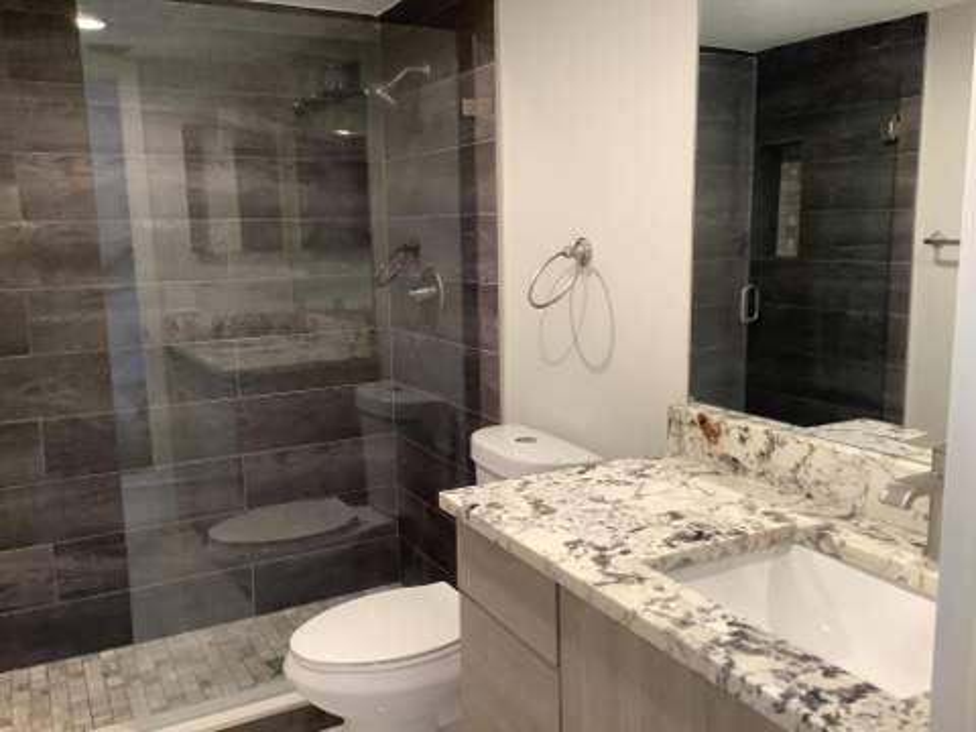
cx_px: 488
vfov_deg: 45.4
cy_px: 366
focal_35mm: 31
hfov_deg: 58.4
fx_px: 874
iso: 250
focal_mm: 3.3
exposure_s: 1/60
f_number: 2.4
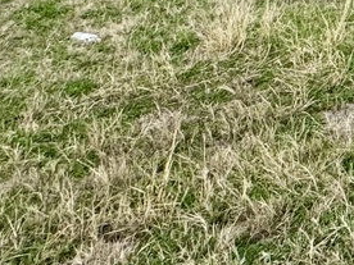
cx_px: 826
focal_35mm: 73
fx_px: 747
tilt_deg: +9.9
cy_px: -260
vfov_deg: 15.9
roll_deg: -0.5
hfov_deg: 15.6
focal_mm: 2.22
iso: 50
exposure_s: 1/2083
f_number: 2.2
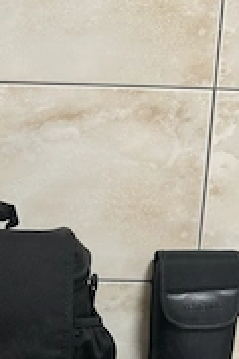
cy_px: 367
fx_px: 549
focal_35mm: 55
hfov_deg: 24.4
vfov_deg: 33.0
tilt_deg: -17.8
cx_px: 67
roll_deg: -1.7
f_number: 1.78
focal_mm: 6.86
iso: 160
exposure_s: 1/100
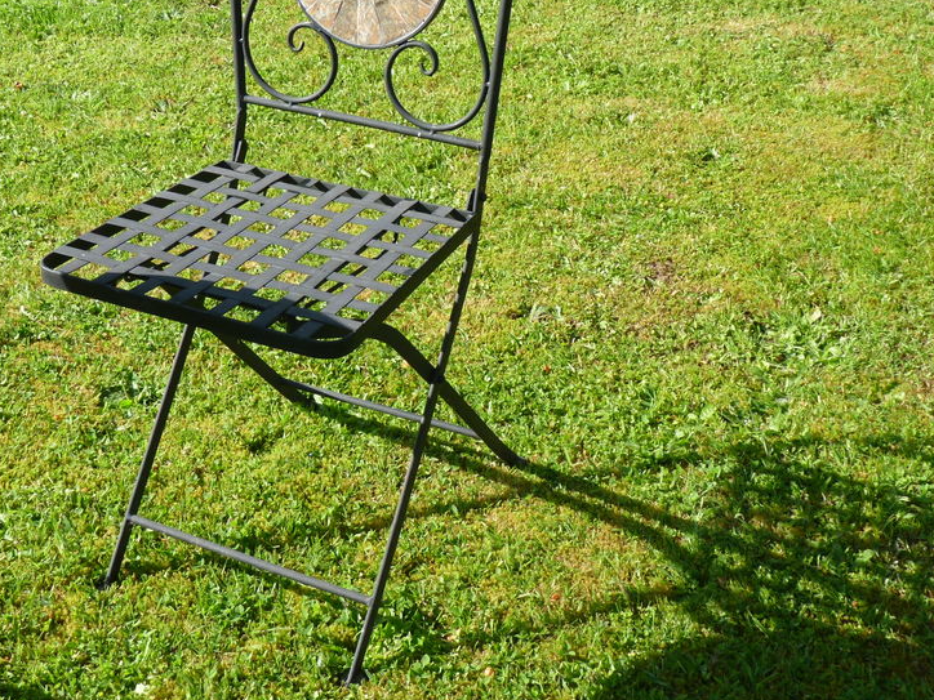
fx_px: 1565
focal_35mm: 58
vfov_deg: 25.1
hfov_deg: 33.2
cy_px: 228
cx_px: 393
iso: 80
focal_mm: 7.4
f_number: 4
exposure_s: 1/250
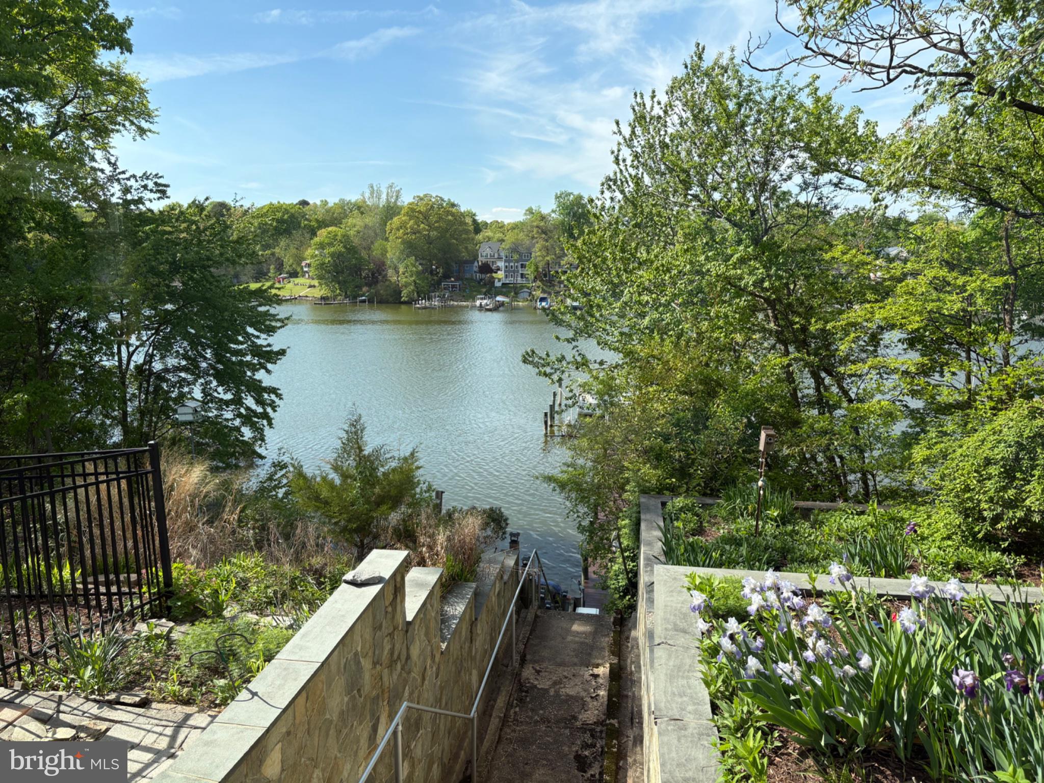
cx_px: 522
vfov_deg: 53.1
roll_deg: +0.8
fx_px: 784
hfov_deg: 67.3
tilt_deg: -7.5
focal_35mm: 26
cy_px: 392
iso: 50
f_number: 1.6
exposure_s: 1/1364
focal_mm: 5.96
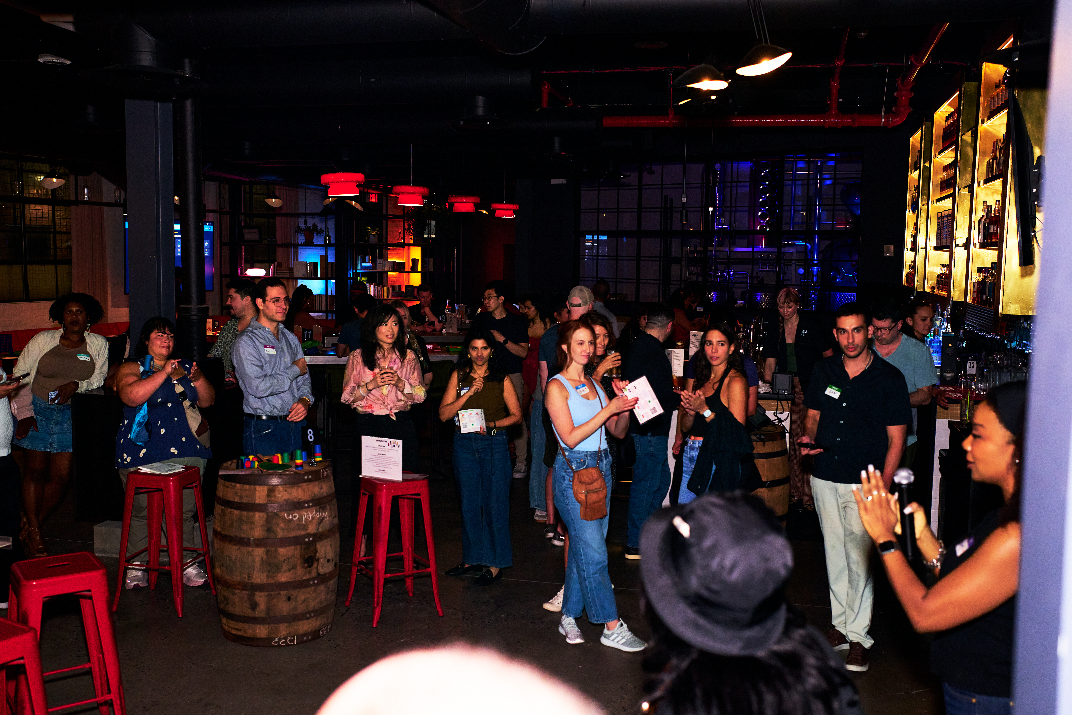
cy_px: 363
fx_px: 1072
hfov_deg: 53.1
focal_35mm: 36
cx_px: 525
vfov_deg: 36.9
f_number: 3.2
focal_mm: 35
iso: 1250
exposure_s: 1/160
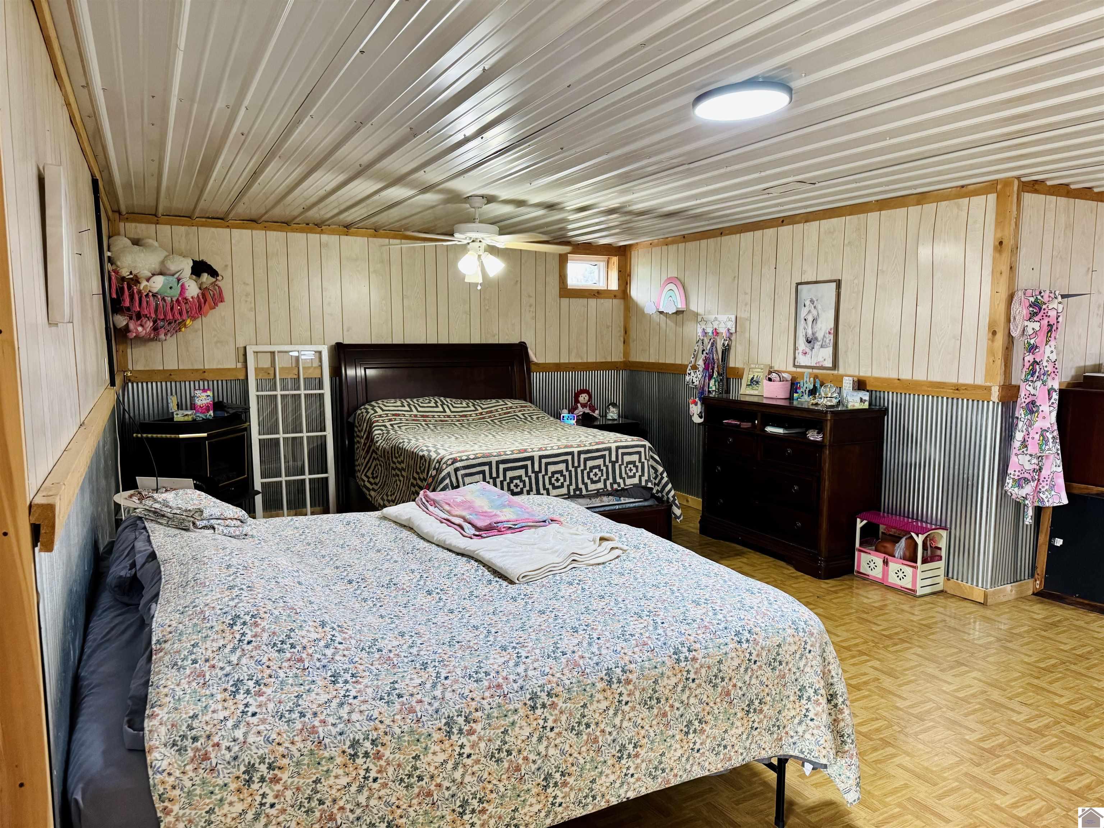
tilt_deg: -6.1
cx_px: 552
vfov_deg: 56.8
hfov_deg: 71.6
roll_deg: -0.2
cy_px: 414
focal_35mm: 24
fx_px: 765
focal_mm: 6.76
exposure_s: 1/60
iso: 320
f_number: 1.78
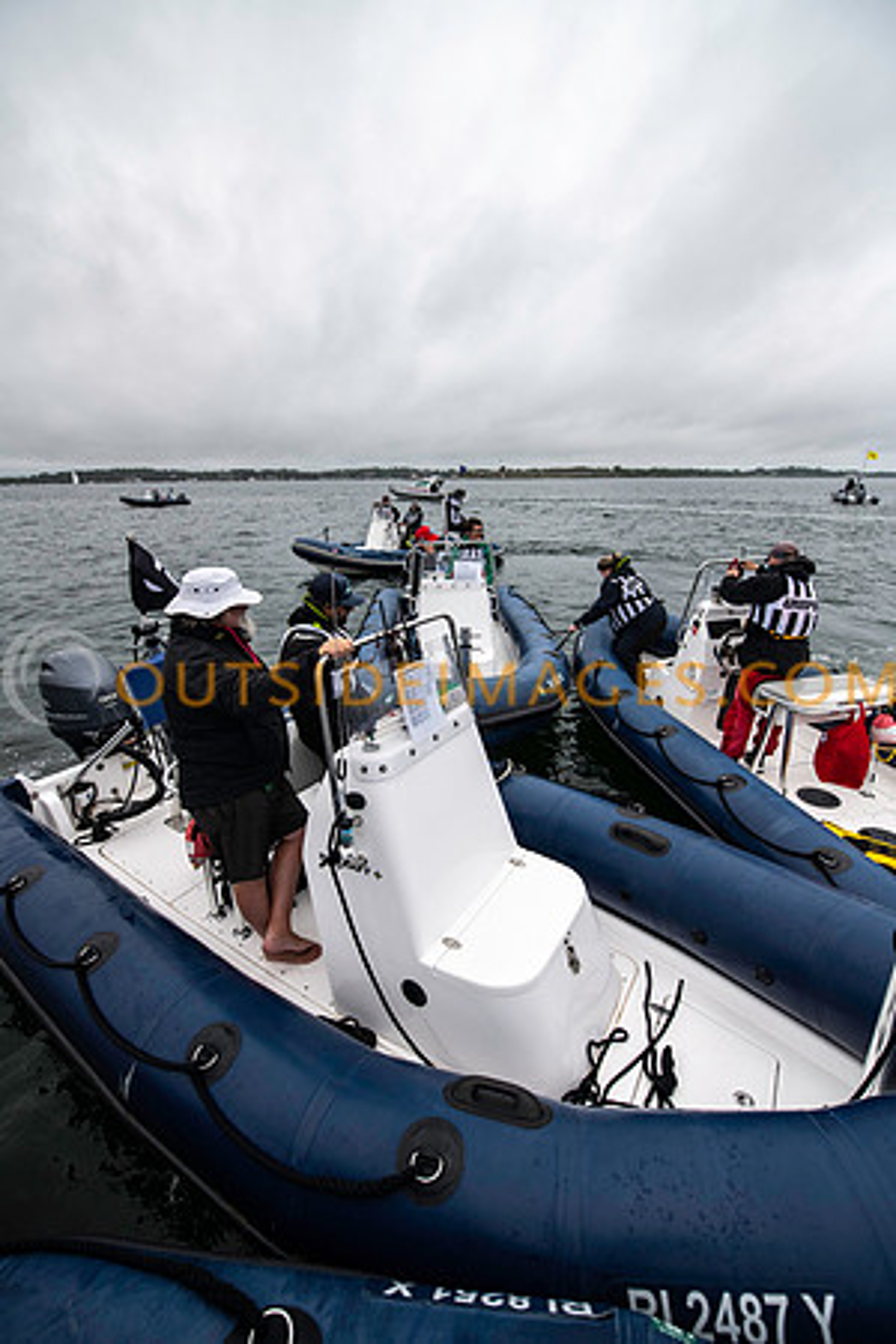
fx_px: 523
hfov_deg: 81.2
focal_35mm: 14
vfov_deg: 104.3
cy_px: 672
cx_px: 448
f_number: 5
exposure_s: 1/6400
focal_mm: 14
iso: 500
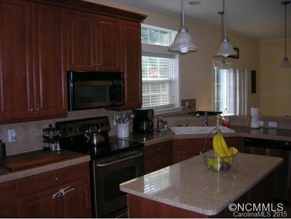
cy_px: 110
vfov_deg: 41.8
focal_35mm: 34
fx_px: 286
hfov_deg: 53.9
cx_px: 146
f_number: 2.9
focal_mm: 5.7
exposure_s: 1/60.1
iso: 69
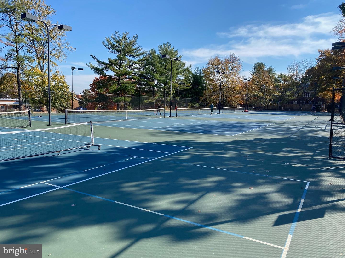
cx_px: 172
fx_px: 259
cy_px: 129
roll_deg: -1.5
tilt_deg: -4.4
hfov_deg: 67.3
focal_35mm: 26
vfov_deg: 53.1
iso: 32
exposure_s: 1/1779
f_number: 1.8
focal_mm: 4.25
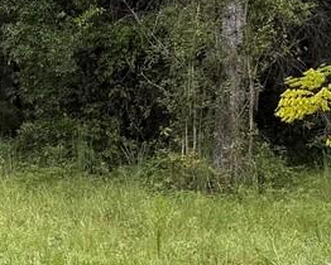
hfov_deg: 11.8
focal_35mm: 143
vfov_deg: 10.8
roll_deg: -4.1
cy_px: 178
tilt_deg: -3.8
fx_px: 1402
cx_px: -371
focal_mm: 6.76
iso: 100
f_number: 1.78
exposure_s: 1/251
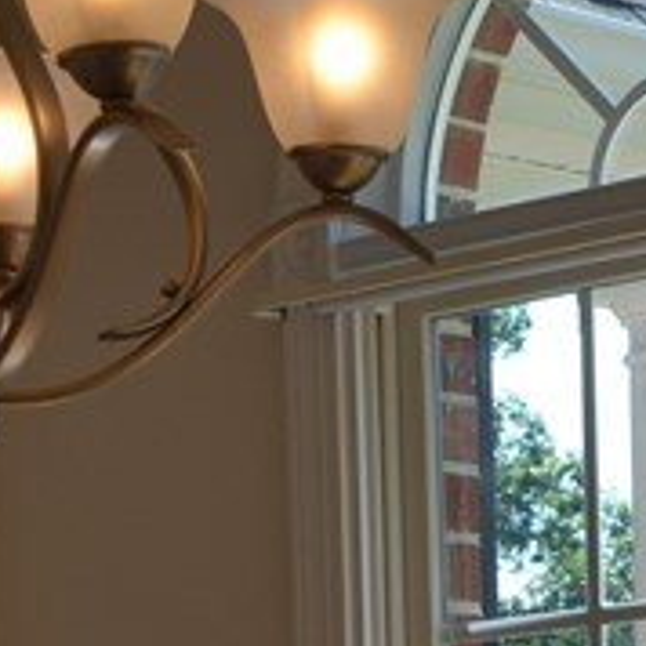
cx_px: 503
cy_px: 1058
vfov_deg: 9.0
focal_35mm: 187
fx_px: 3948
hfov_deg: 9.3
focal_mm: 24
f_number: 7.1
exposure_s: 1/200
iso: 200
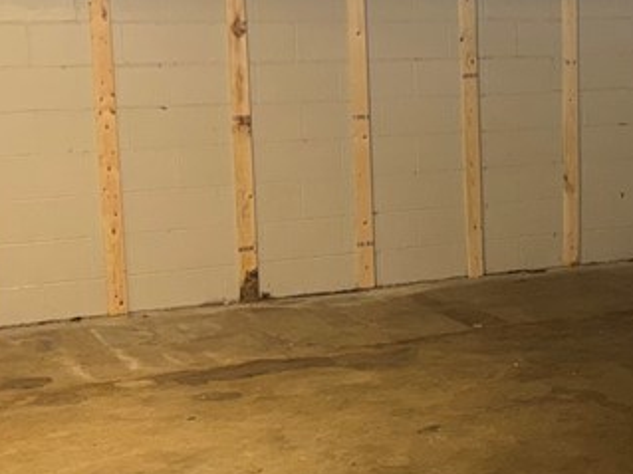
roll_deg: +0.8
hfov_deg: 23.9
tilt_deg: -8.0
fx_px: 1408
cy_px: 184
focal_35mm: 77
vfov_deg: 19.1
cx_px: 679
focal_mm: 6.76
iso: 200
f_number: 1.78
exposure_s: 1/16
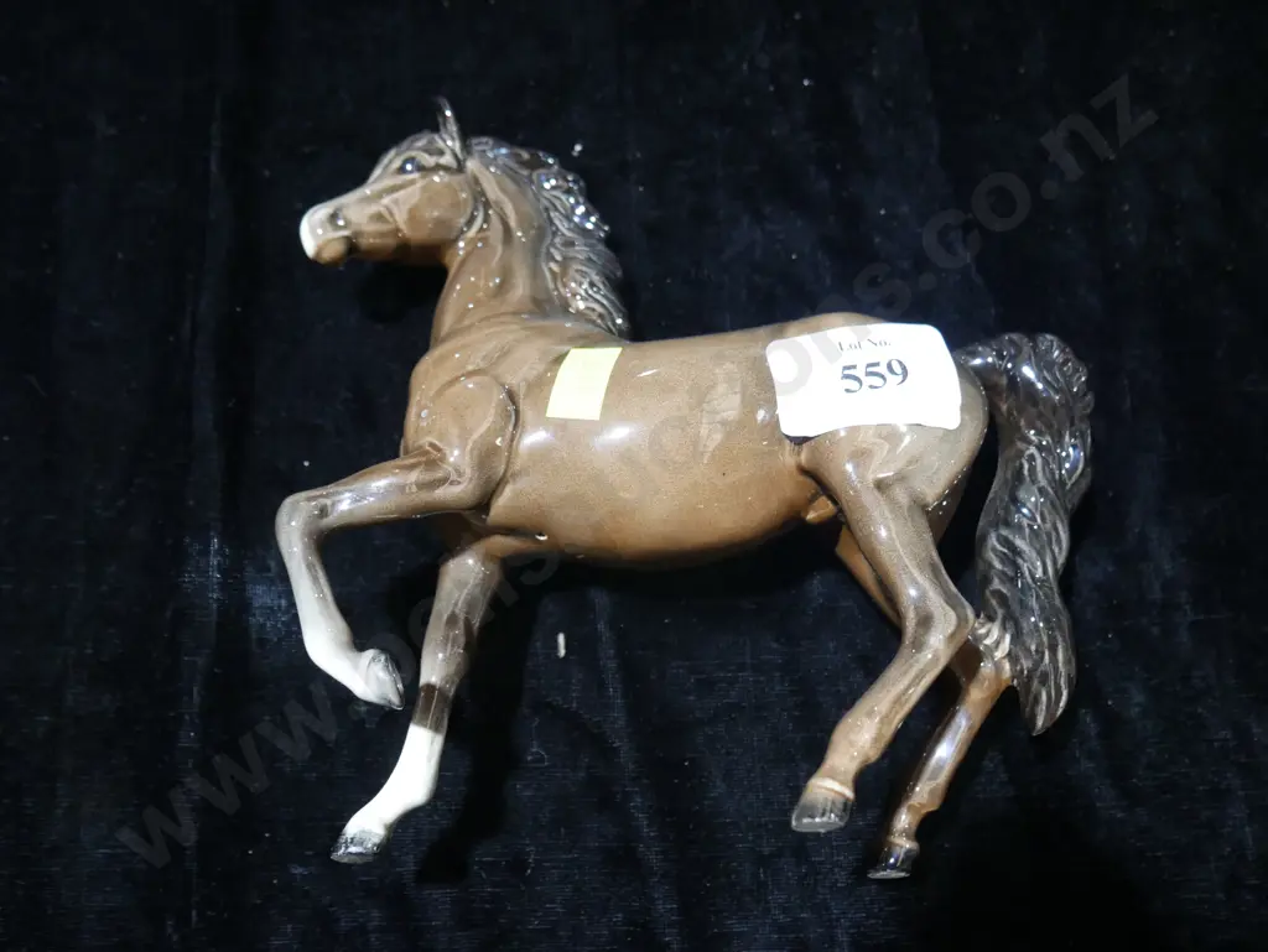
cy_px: 476
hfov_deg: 53.9
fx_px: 1246
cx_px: 634
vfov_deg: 41.8
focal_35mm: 34
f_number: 4
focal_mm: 17
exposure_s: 1/60
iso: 1000
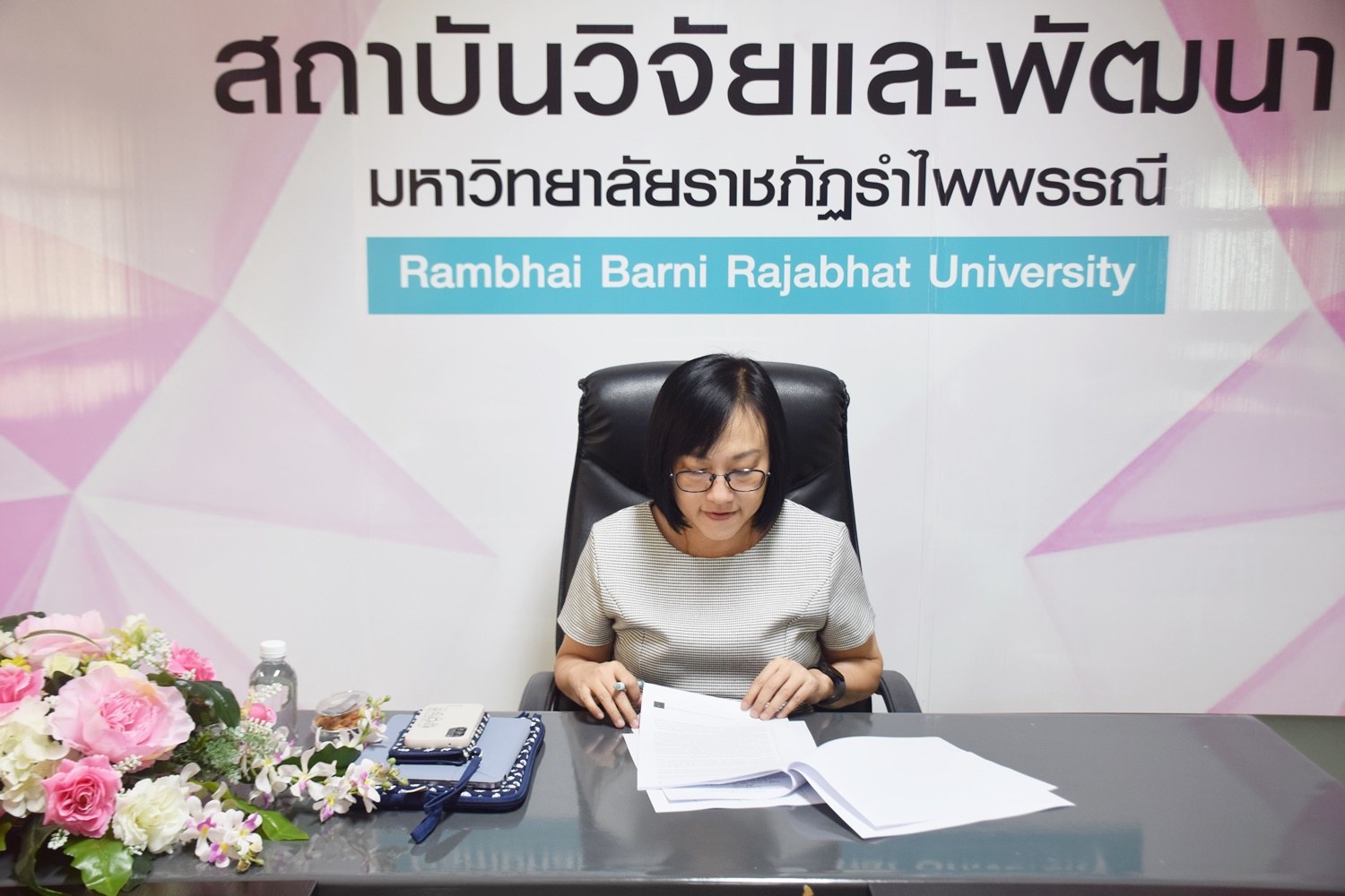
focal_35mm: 39
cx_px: 672
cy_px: 448
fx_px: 1457
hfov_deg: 49.6
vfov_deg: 34.2
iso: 400
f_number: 4.5
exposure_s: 1/80
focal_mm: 26
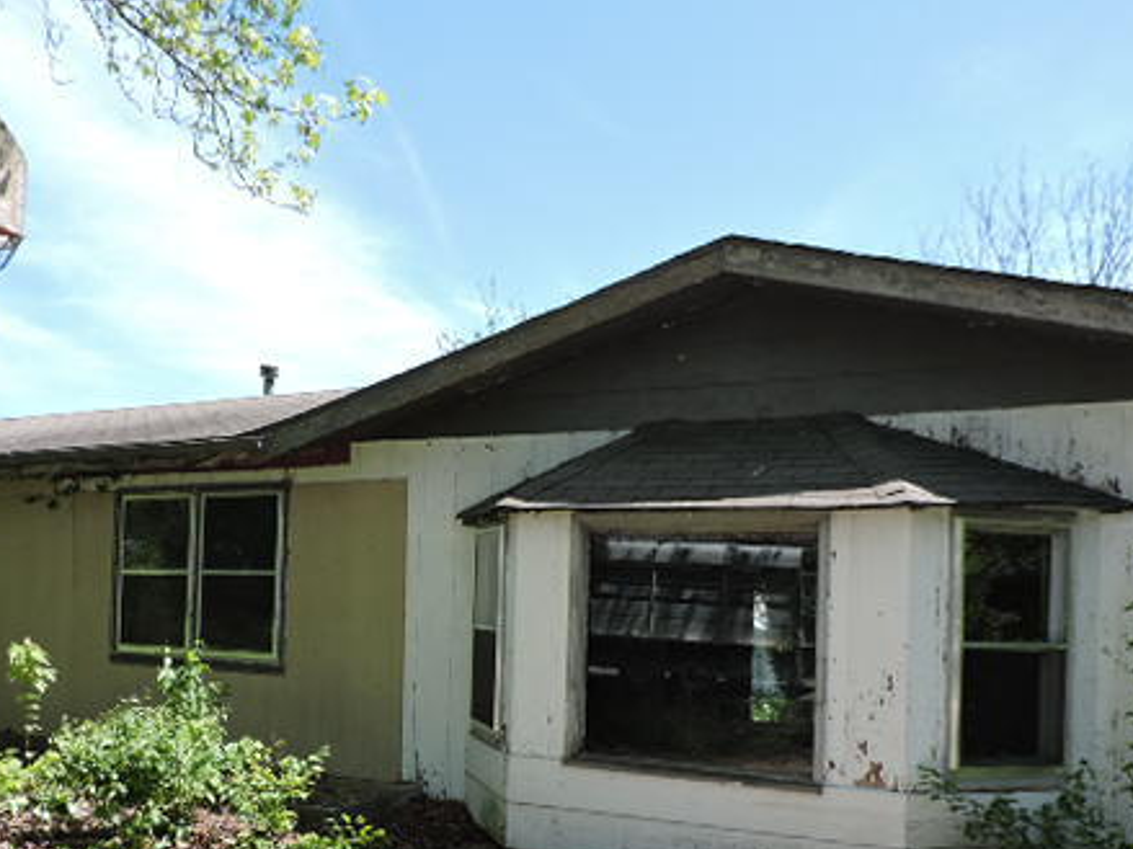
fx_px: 1145
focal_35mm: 35
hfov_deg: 52.1
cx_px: 423
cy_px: 596
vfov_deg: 40.0
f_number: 3
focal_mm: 4.3
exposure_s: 1/640
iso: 100
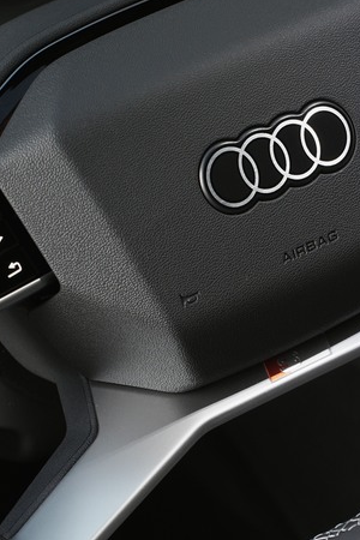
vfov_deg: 10.5
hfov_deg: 7.0
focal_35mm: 195
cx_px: 305
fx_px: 2925
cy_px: 341
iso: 100
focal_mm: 75
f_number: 8
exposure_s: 1/10
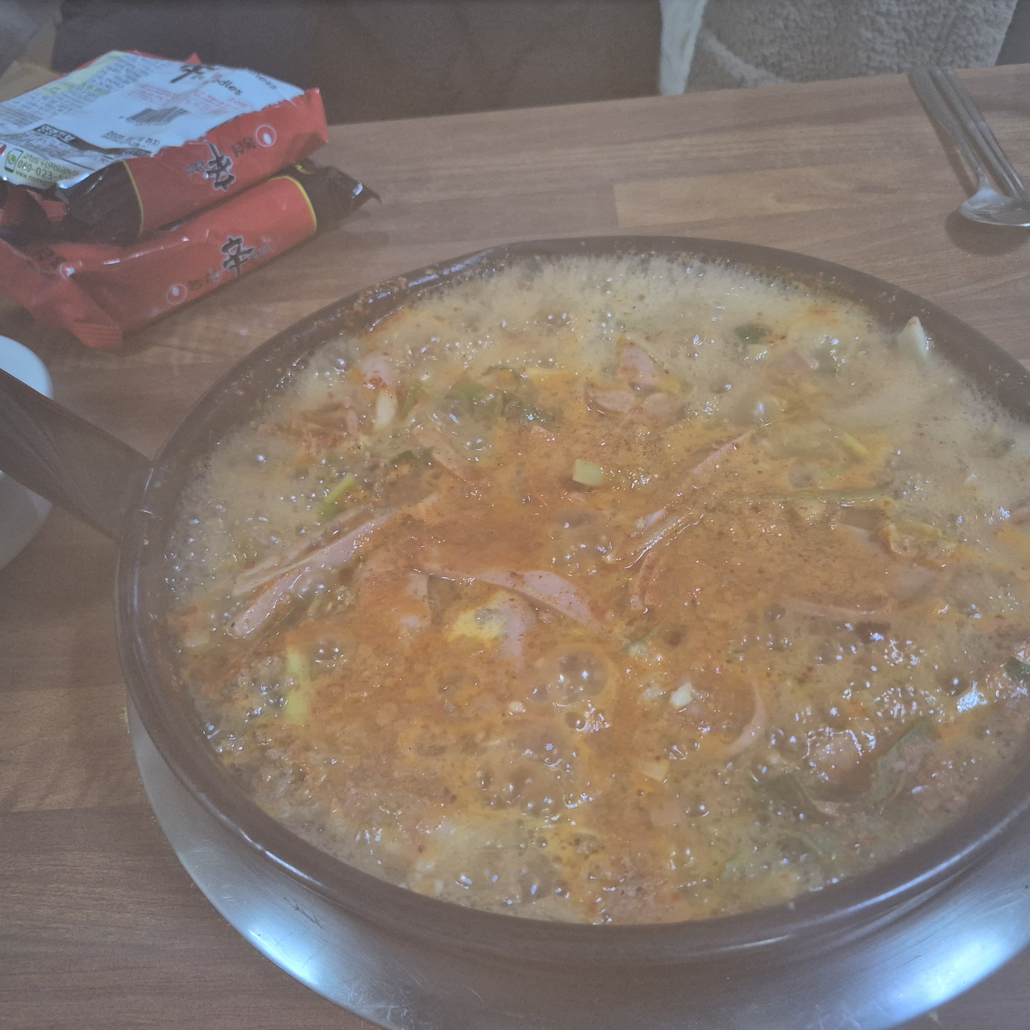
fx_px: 943
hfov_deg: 57.2
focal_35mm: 28
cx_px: 561
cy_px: 532
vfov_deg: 57.3
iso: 400
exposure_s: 1/120
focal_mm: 5.4
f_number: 1.8
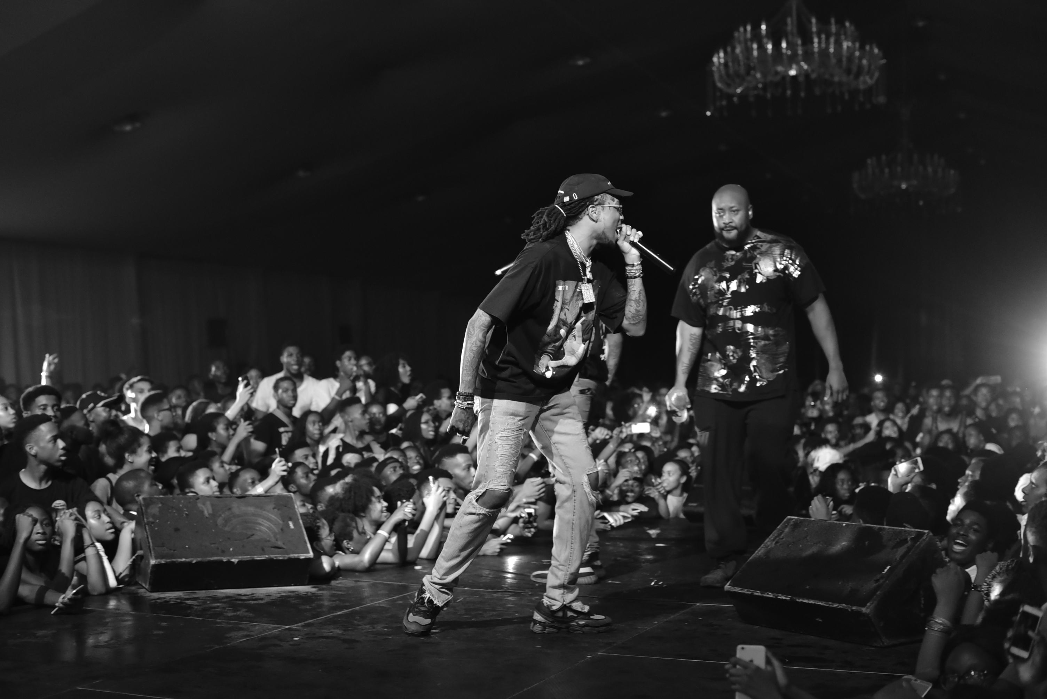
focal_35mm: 50
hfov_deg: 39.6
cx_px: 524
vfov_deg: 27.0
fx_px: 1455
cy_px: 350
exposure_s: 1/200
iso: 2000
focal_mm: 50
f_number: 3.5
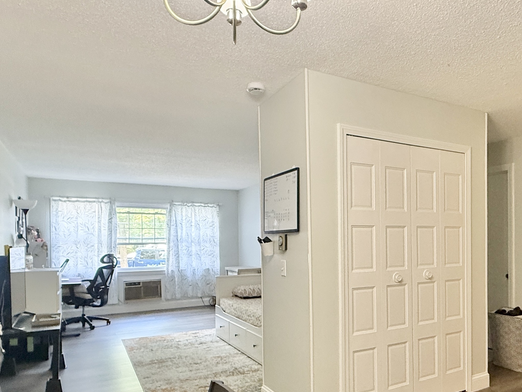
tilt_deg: -0.5
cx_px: 347
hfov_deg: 63.7
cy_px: 246
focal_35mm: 27
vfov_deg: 50.8
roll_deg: -0.2
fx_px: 407
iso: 640
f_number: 2.2
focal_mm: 2.22
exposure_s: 1/120
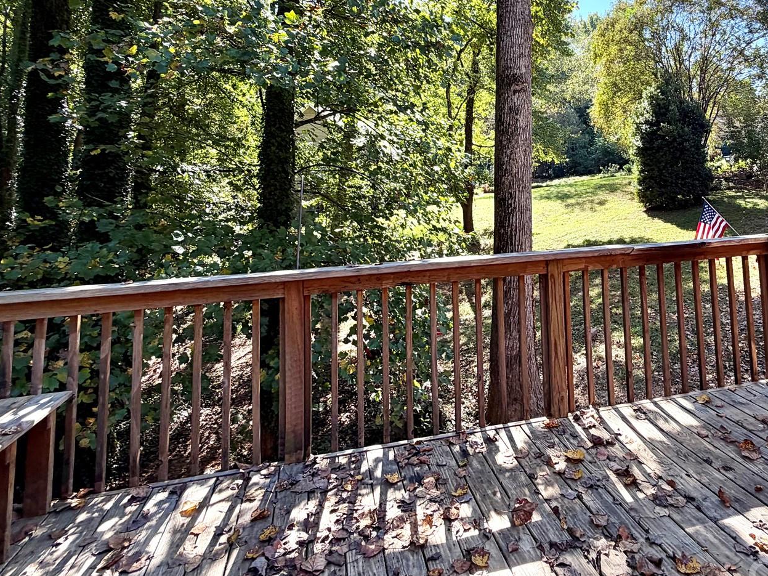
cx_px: 489
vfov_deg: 56.1
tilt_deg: +4.6
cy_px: 148
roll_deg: +1.9
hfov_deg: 72.5
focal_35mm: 23
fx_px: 510
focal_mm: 2.22
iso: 40
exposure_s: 1/236
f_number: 2.2
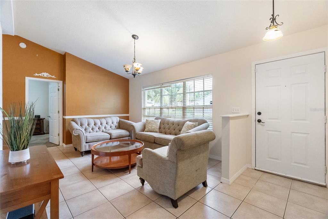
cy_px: 110
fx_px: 146
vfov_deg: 73.8
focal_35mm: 16
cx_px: 164
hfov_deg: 96.7
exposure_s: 1/30
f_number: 9
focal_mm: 16
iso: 8000
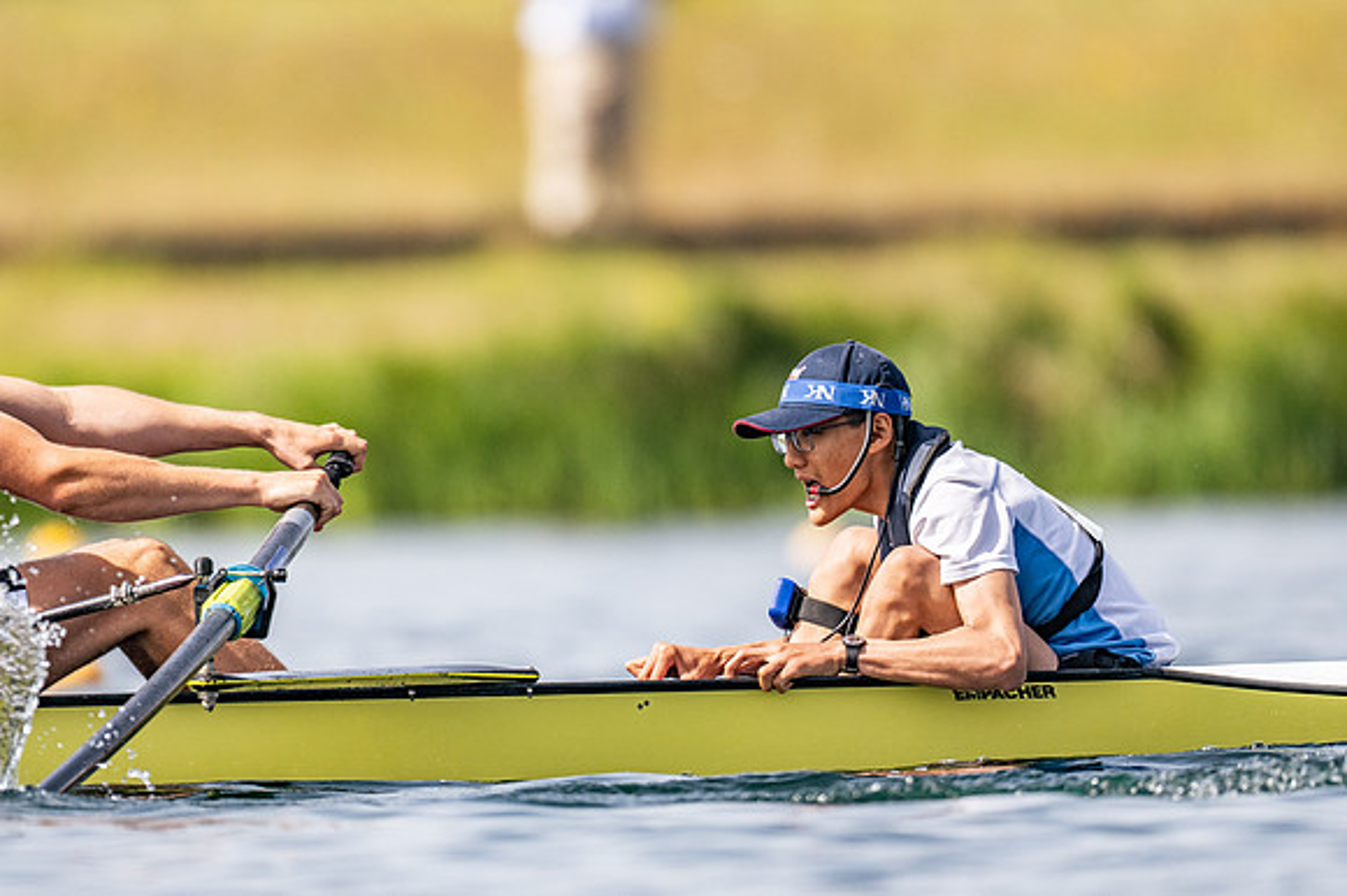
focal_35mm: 900
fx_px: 33655
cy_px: 448
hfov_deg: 2.3
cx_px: 674
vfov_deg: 1.5
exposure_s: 1/2500
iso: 220
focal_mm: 600
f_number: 4
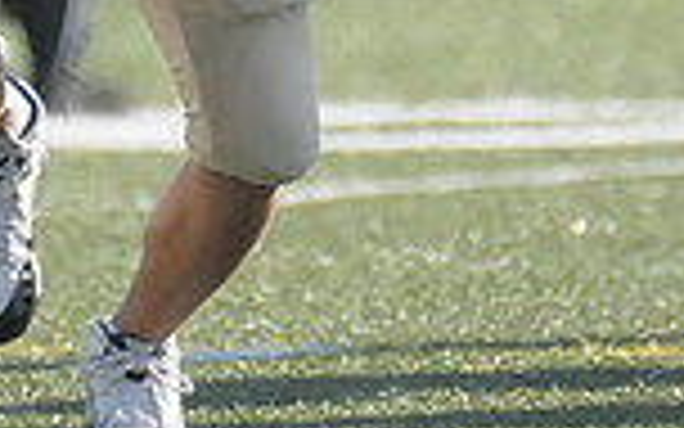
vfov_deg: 0.7
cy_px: -264
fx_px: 36835
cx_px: 58
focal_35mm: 1976
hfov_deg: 1.1
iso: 1600
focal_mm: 340
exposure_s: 1/5000
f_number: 4
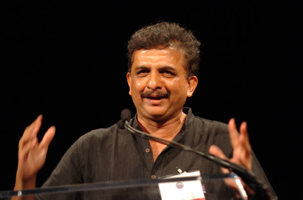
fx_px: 1700
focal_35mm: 202
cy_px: 100
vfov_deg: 6.7
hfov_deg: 10.2
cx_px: 152
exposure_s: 1/100
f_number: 2.8
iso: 400
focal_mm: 135
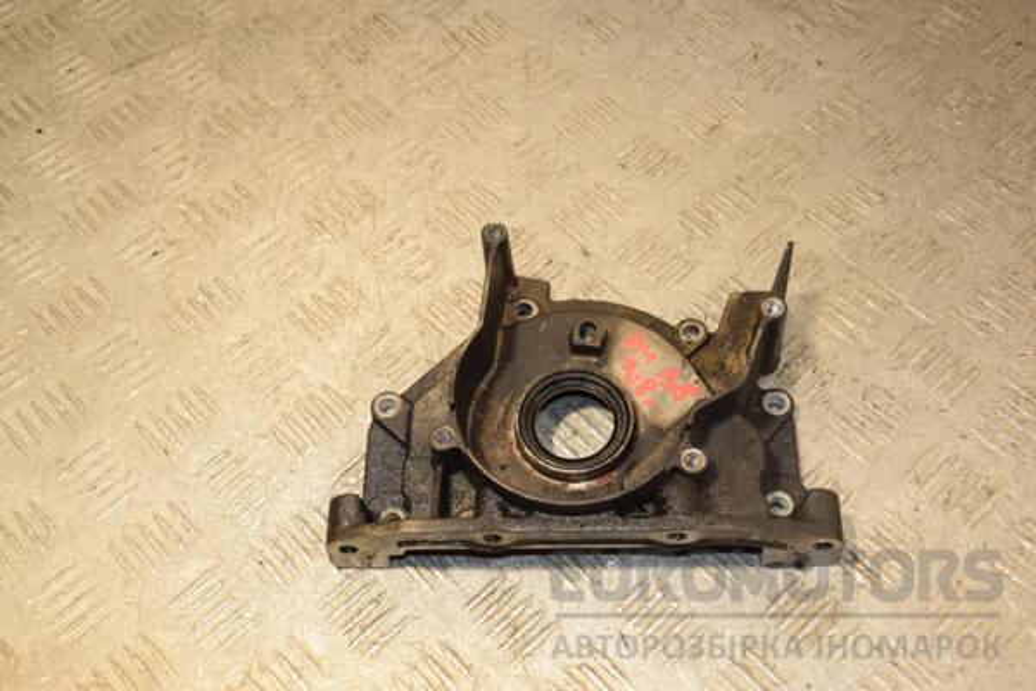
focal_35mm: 45
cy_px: 346
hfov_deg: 43.6
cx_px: 518
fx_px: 1295
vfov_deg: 29.9
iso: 800
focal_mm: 30
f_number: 5
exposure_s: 1/200
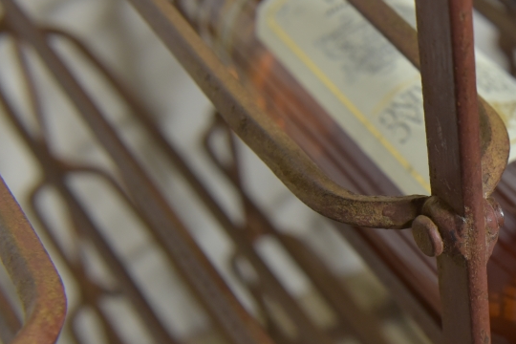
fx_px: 1433
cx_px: 563
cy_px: 206
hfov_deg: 19.6
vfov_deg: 13.7
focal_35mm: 100
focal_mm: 45
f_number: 8
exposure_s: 1/125
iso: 1600
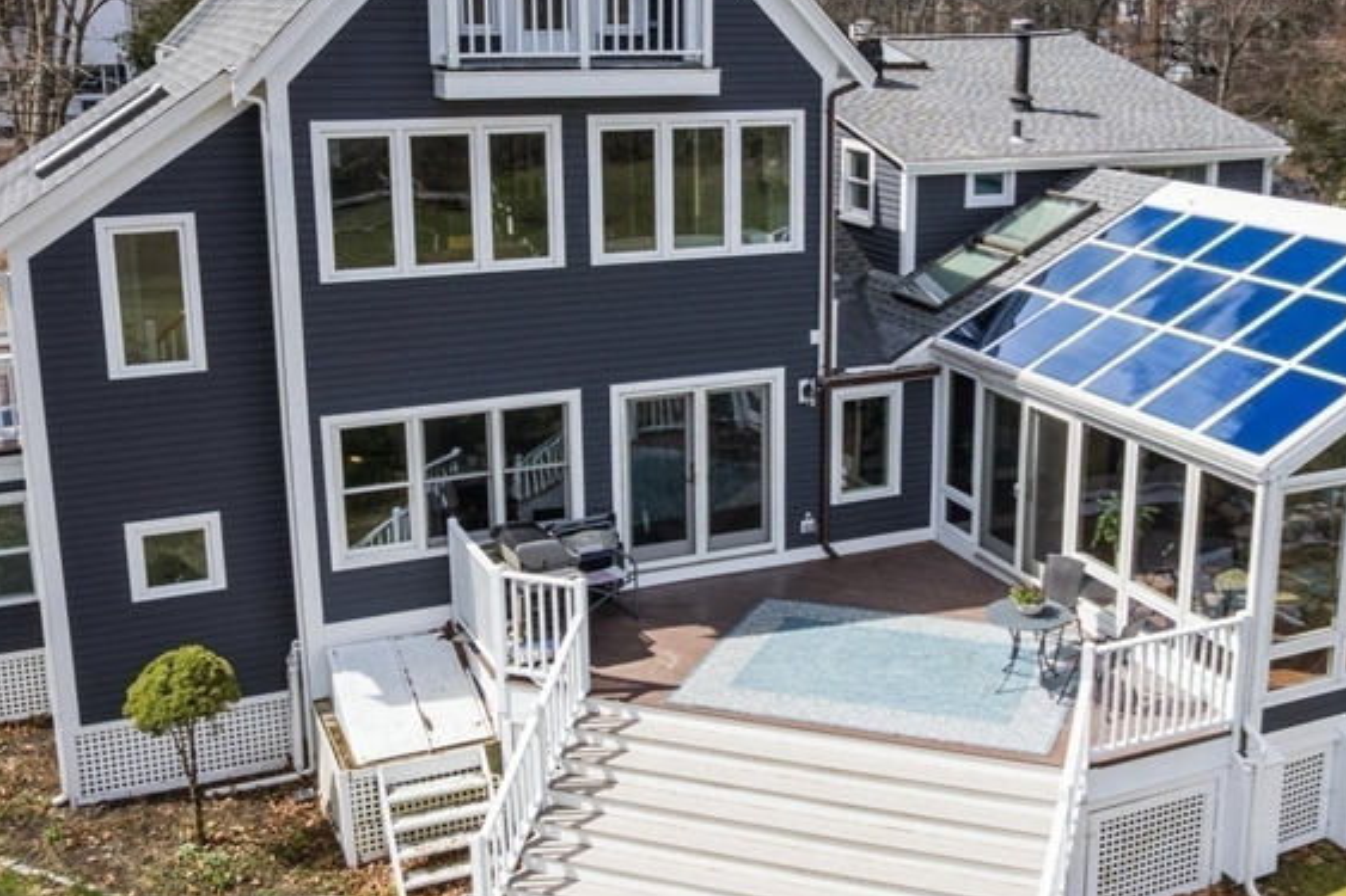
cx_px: 868
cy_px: 456
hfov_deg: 47.9
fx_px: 1495
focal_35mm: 40
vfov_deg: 33.4
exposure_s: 1/1500
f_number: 2.8
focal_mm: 8.4
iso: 100
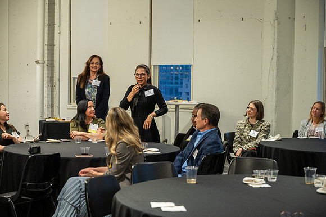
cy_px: 108
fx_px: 606
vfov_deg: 20.3
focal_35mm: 67
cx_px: 163
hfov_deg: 30.1
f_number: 4
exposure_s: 1/50
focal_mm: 67
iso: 1600
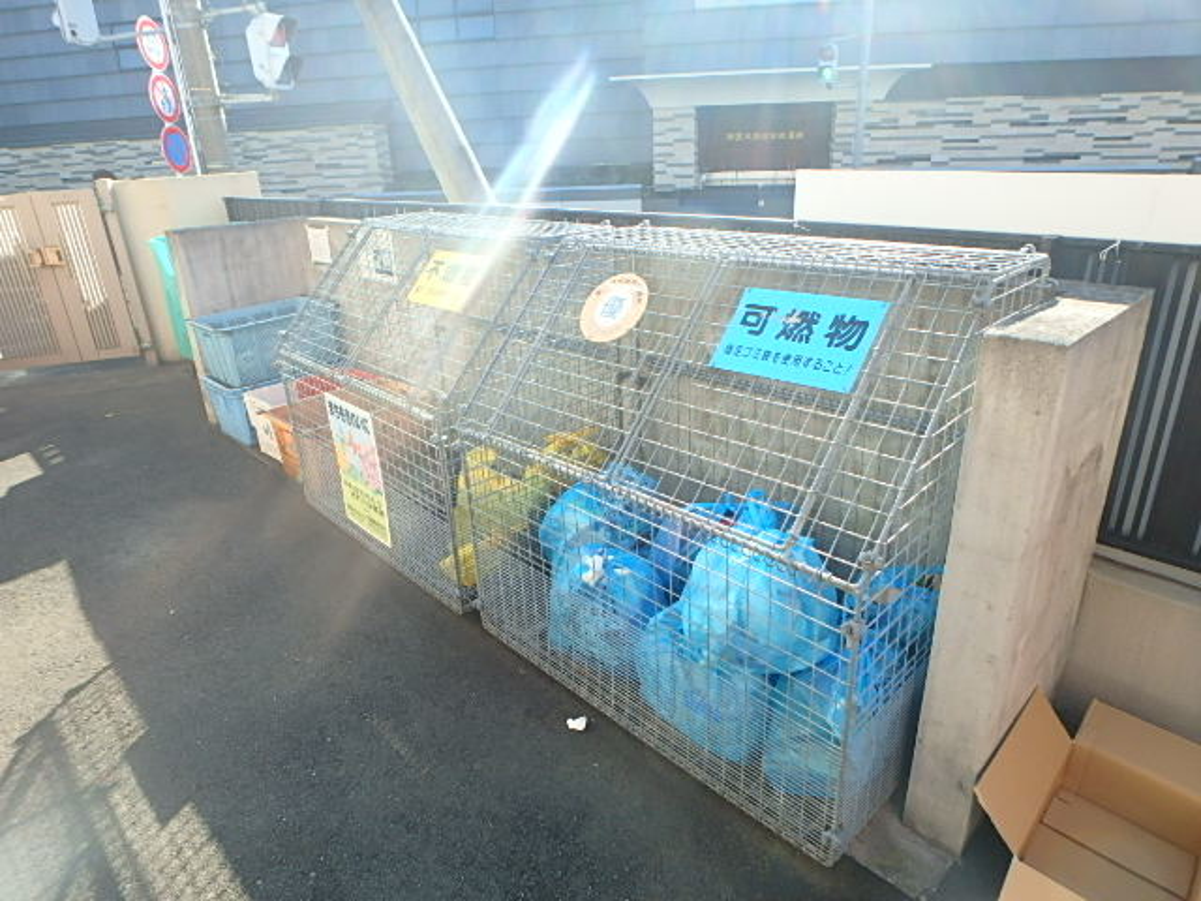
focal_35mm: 21
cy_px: 450
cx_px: 600
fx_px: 729
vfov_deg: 63.4
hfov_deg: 79.0
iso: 160
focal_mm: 3.7
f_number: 3.5
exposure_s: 1/250
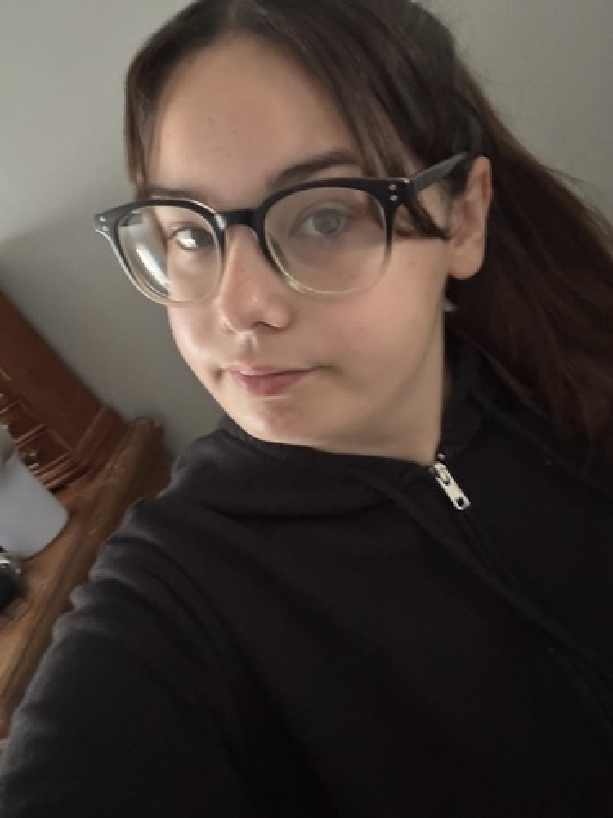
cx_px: 306
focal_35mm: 30
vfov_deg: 60.0
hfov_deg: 46.8
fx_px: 708
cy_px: 409
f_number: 1.9
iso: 640
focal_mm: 2.69
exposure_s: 1/28
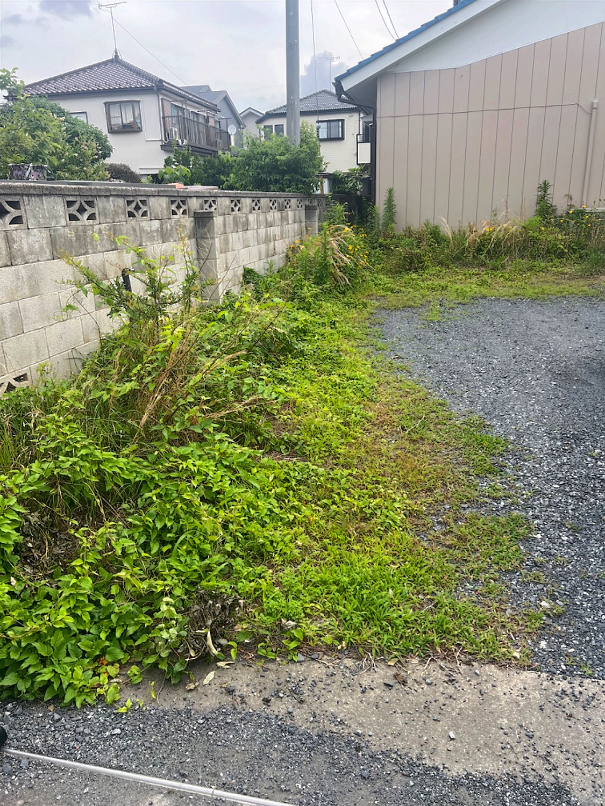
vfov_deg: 67.3
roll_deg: +1.5
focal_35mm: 26
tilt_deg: -18.0
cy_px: 403
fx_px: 606
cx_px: 302
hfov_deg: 53.1
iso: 50
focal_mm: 5.7
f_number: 1.5
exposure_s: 1/965
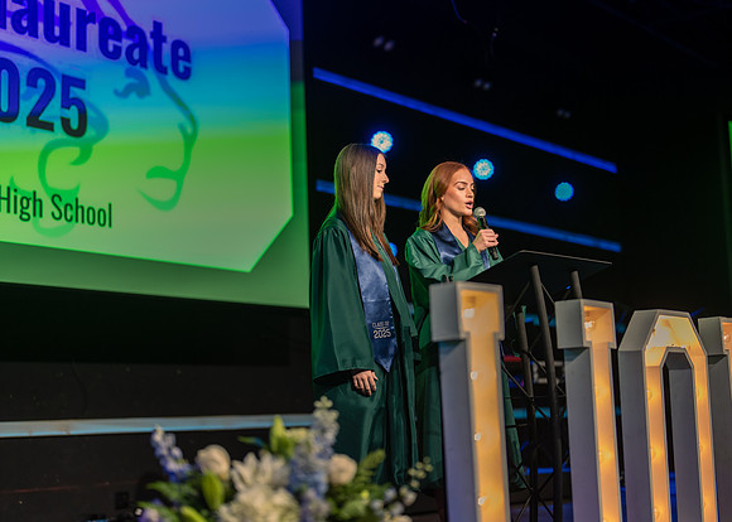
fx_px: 1154
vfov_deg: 25.5
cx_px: 366
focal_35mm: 55
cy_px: 261
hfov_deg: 35.2
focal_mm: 50
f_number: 1.2
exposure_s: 1/500
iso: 1000
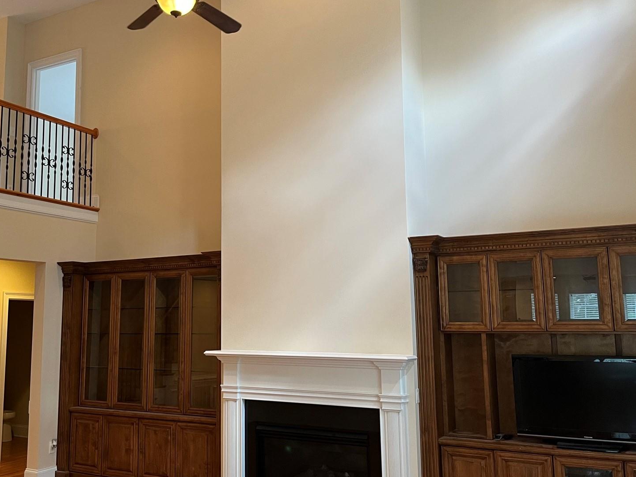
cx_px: 236
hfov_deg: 49.6
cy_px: 225
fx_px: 680
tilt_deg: +8.4
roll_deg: +0.8
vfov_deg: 38.6
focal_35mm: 37
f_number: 1.6
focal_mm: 5.1
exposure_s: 1/60
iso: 200
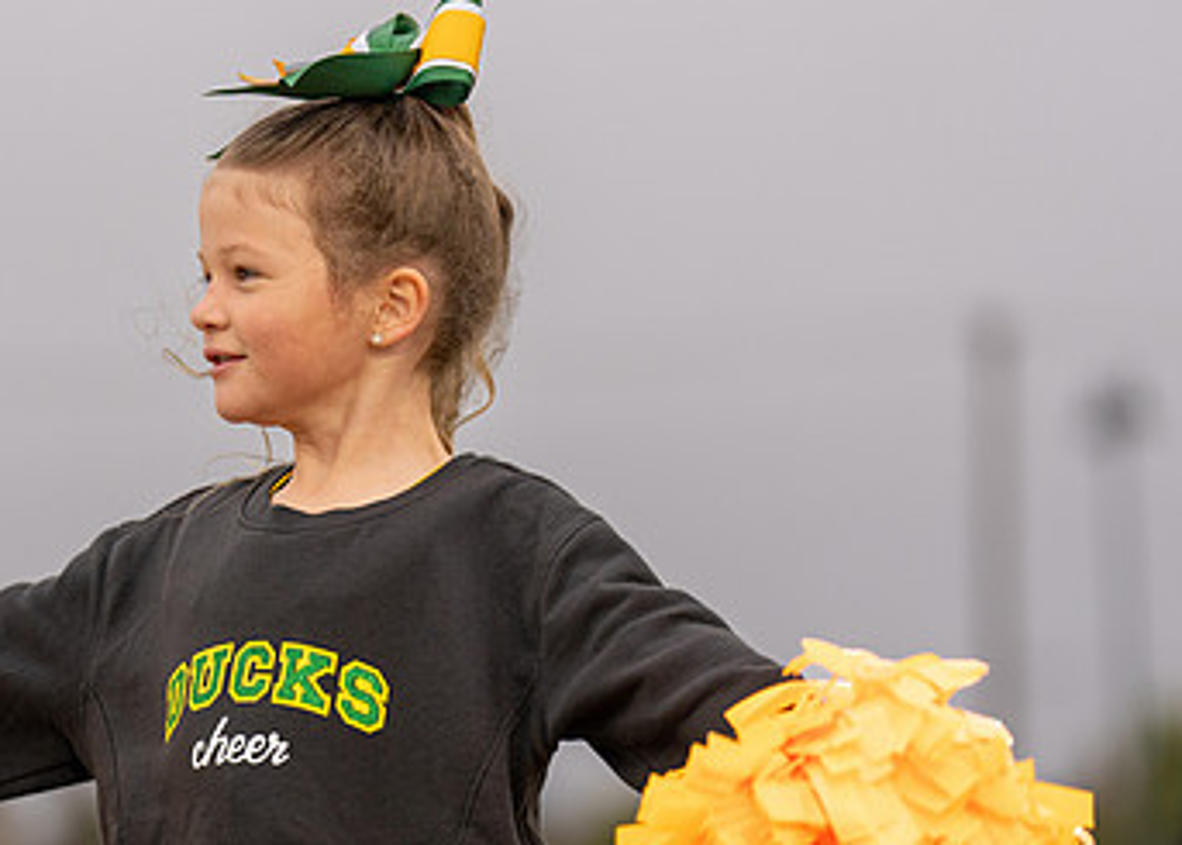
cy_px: 679
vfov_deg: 6.0
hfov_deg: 8.3
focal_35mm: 241
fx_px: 8090
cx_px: 334
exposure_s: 1/1000
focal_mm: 136
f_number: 2.8
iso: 640
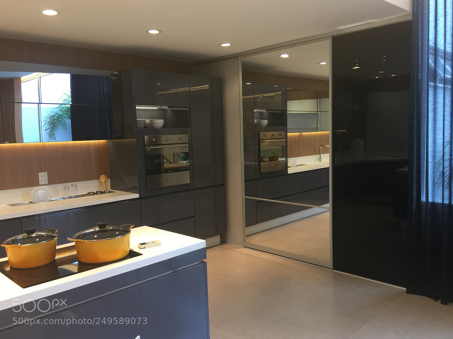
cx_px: 228
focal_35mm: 30
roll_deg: +0.6
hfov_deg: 60.0
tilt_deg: -4.6
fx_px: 393
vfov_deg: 46.8
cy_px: 169
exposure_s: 1/15
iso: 40
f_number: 2.2
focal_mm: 4.15
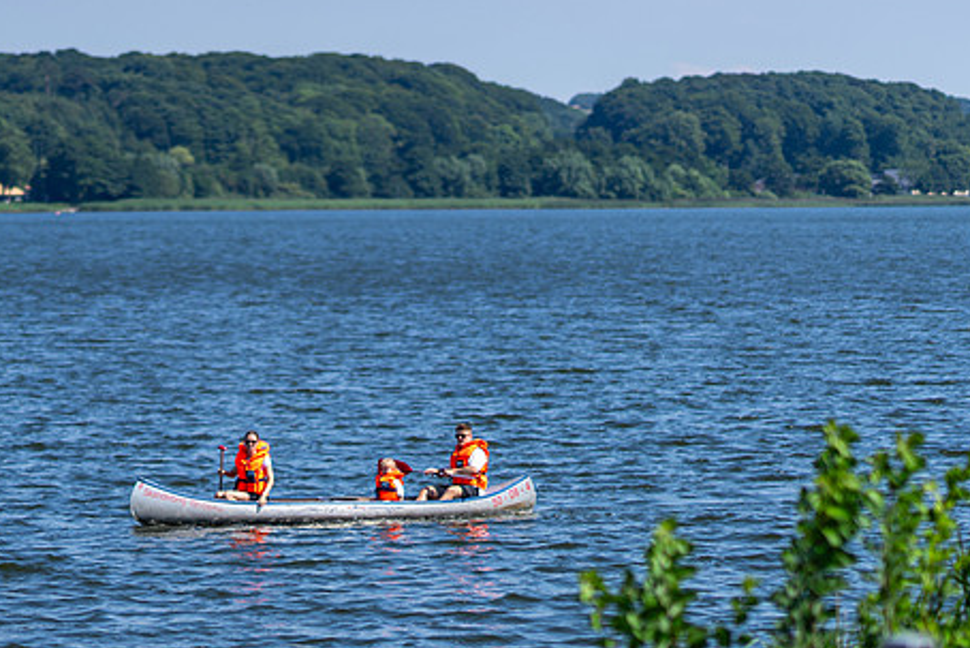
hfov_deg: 11.4
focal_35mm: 180
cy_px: 464
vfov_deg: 7.6
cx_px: 261
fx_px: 4851
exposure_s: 1/5000
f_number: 1.4
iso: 50
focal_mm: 85
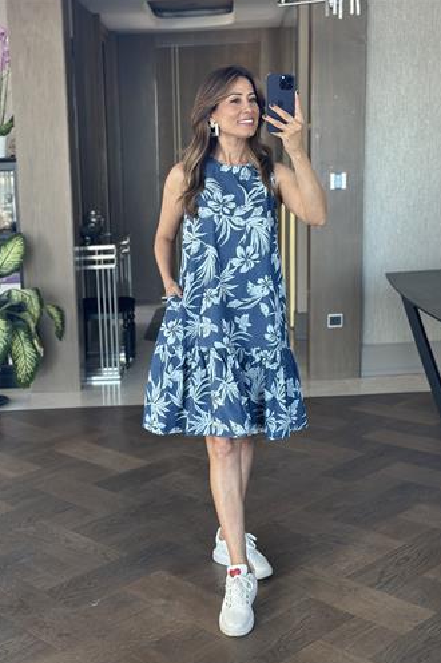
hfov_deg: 26.4
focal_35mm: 51
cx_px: 223
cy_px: 337
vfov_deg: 38.9
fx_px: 938
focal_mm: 6.86
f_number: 1.78
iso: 125
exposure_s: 1/76
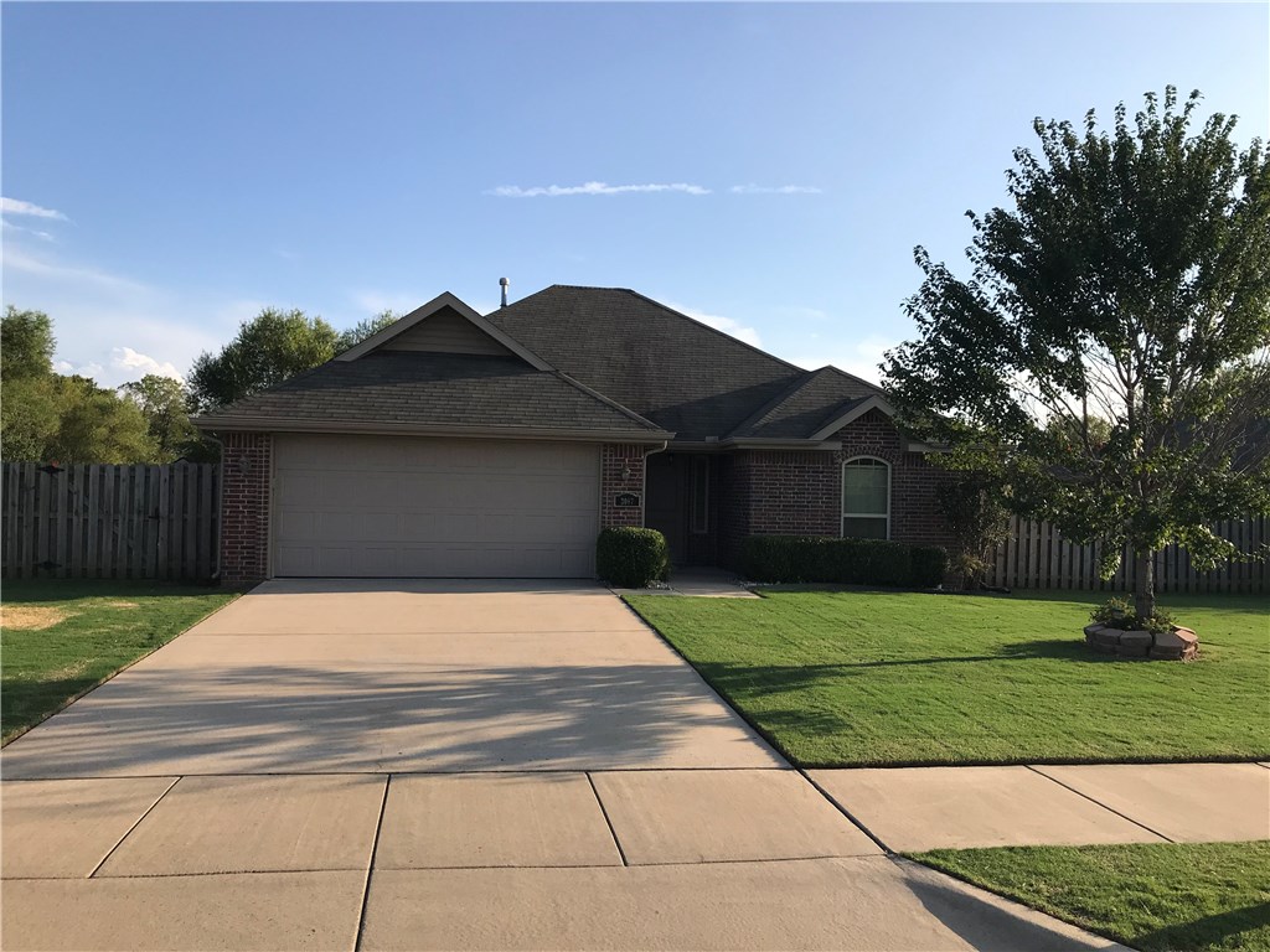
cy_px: 476
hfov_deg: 63.4
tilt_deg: +0.5
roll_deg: -1.6
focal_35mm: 28
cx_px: 635
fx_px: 1027
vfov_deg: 49.7
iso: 20
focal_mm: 3.99
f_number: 1.8
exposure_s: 1/1742
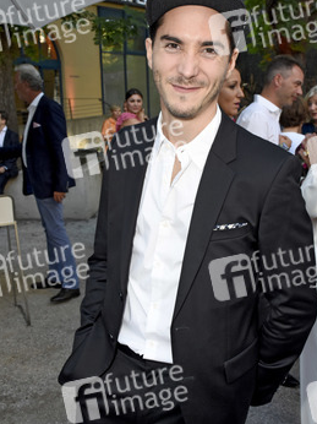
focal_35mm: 40
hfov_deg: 35.9
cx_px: 160
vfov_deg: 46.8
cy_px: 211
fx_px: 489
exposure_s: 1/160
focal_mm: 24
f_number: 6.3
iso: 800
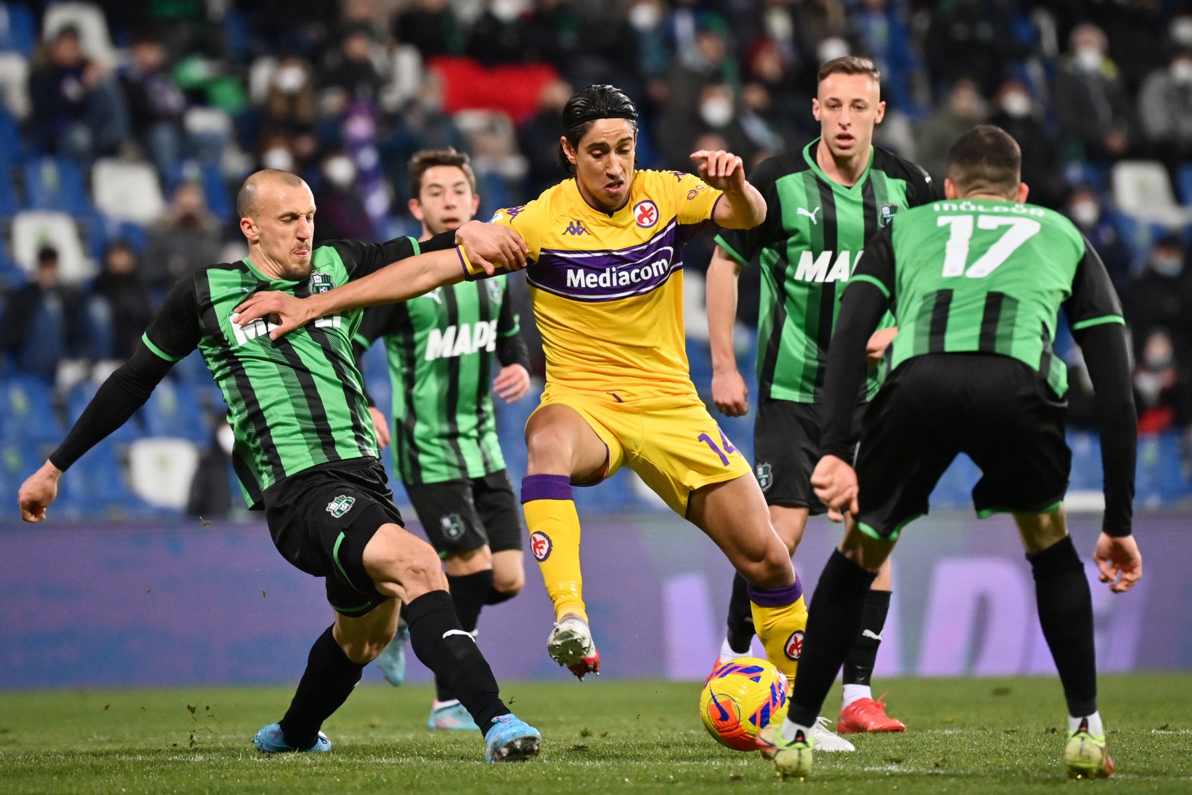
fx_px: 10264
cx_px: 596
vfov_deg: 4.4
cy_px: 398
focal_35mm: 310
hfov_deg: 6.6
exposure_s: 1/1600
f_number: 4
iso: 2500
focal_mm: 310
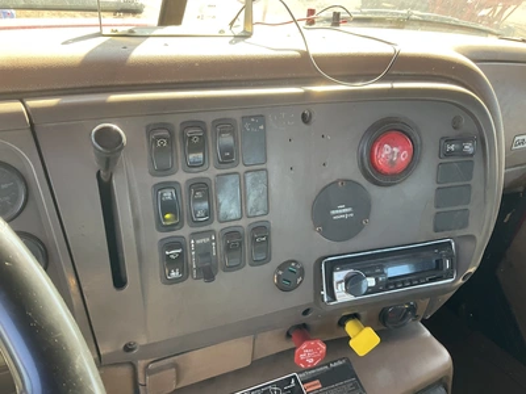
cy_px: 197
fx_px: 441
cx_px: 263
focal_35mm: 29
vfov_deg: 48.2
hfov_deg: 61.7
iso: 64
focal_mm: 3
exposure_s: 1/122
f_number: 1.8
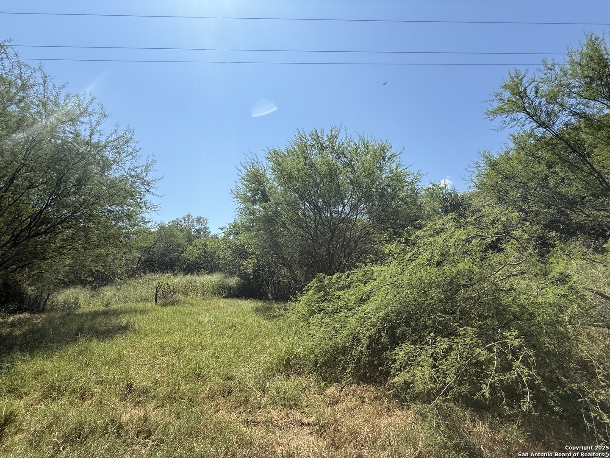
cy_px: 229
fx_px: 247
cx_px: 305
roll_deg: +0.9
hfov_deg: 102.1
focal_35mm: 14
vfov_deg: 85.7
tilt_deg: +13.0
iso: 50
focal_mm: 2.22
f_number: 2.2
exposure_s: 1/1795
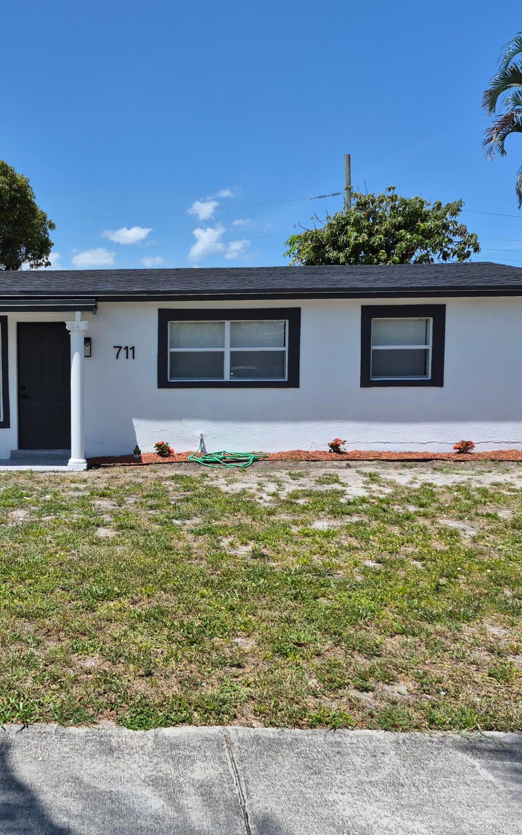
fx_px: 751
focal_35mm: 33
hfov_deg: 36.7
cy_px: 412
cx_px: 86
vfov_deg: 58.1
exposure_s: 1/6144
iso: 80
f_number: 1.8
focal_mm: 5.4
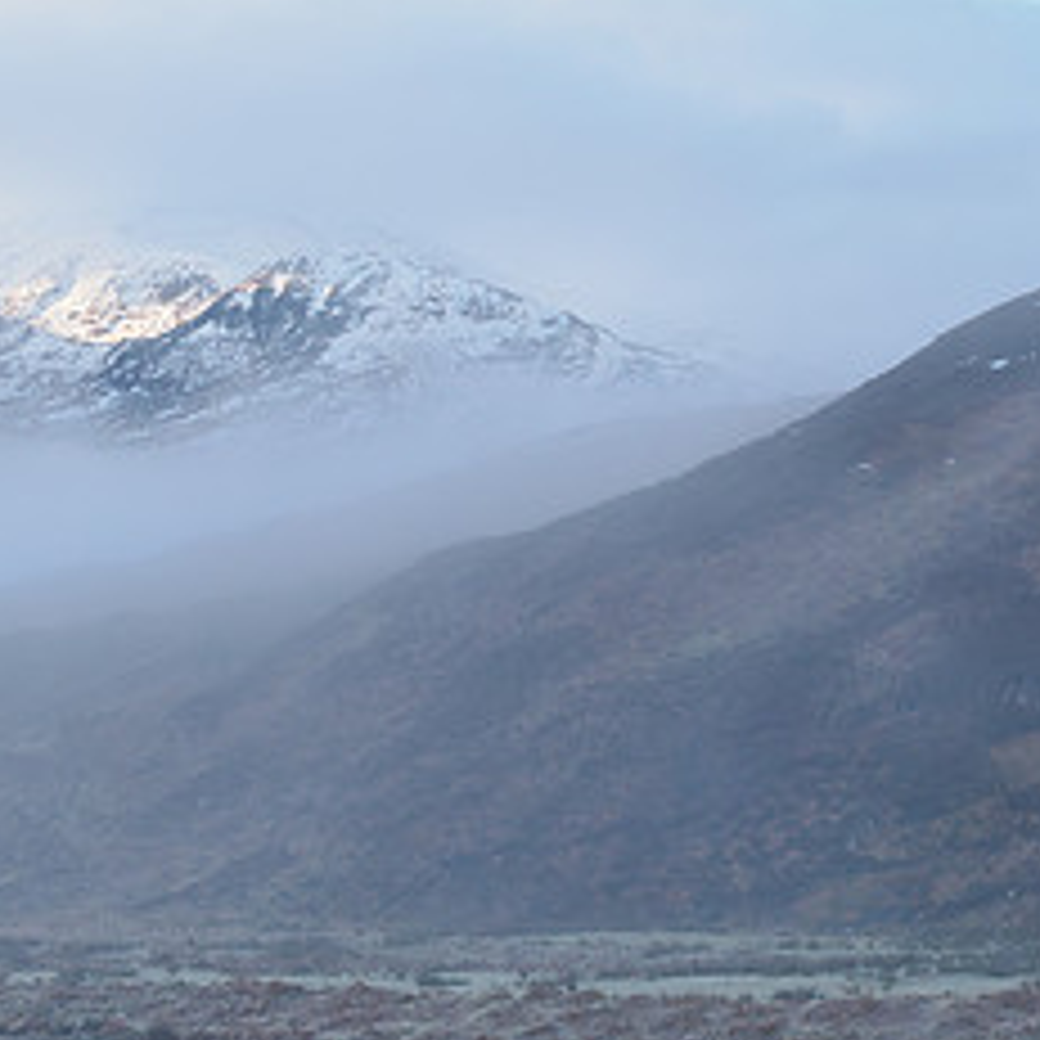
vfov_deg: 14.5
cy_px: 333
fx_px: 4079
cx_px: 135
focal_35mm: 120
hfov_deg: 14.4
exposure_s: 1/640
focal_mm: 27
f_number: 5.6
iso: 320
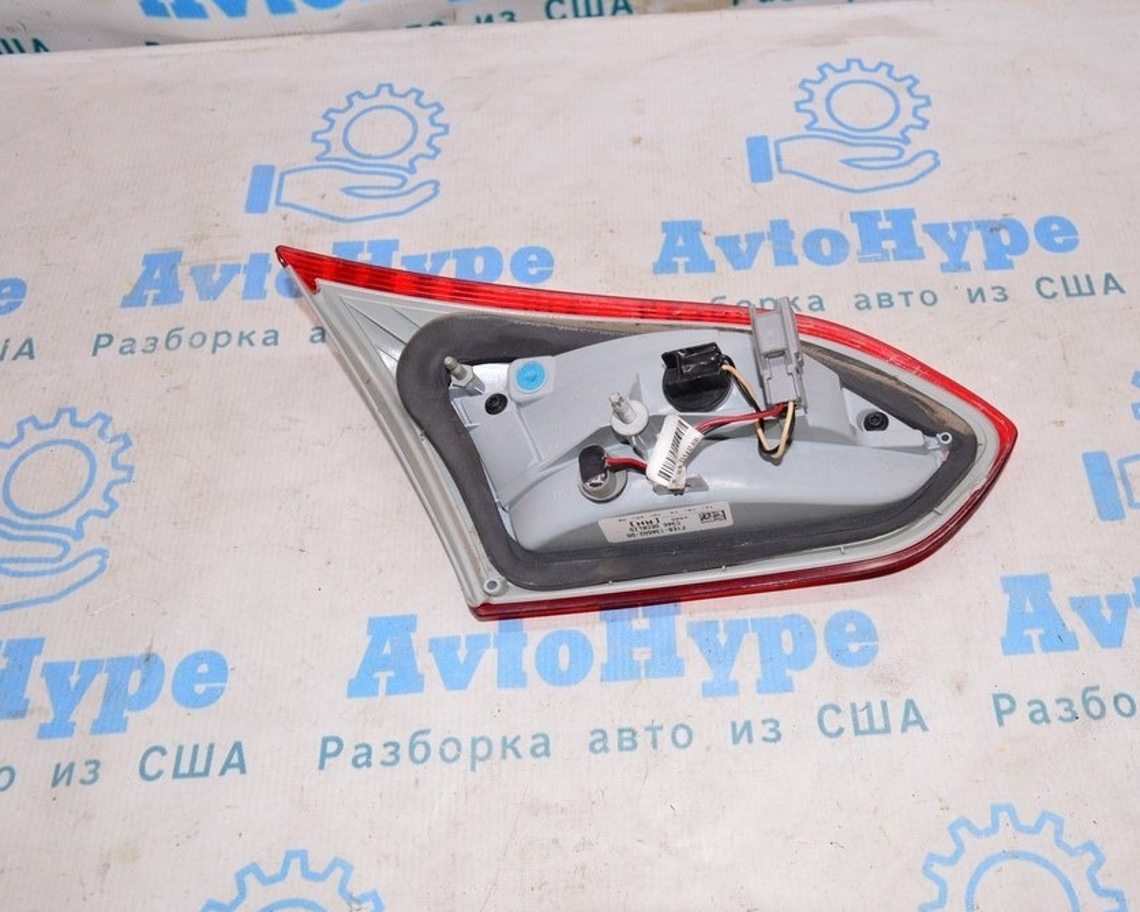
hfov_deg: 56.8
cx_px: 682
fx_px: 1046
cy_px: 453
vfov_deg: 47.1
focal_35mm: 31
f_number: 8
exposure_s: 1/200
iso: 1600
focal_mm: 18
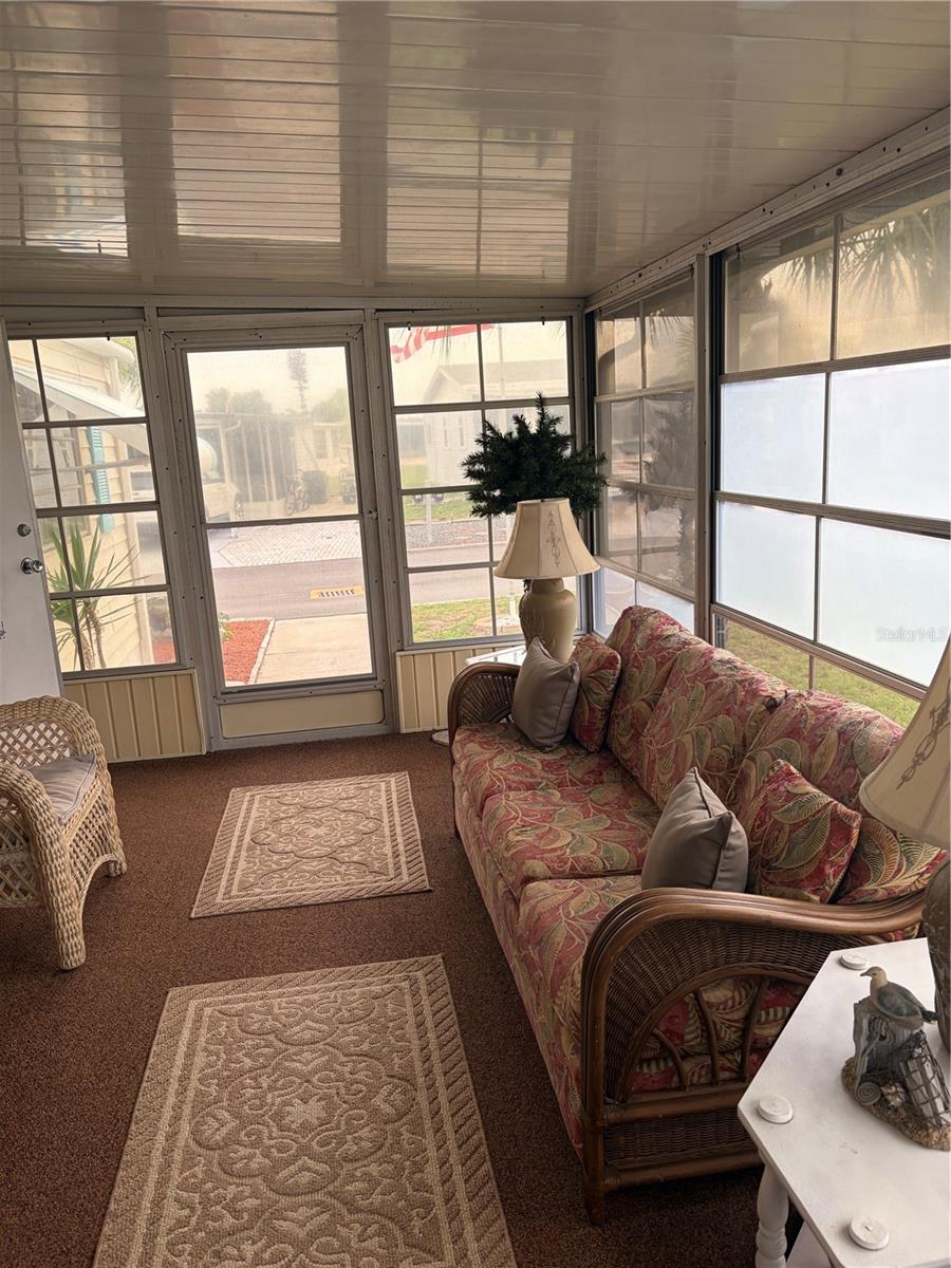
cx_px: 476
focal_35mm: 26
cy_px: 634
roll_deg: +3.1
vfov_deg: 67.3
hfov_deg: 53.1
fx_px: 952
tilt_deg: -12.4
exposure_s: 1/122
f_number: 1.6
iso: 50
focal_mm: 5.96
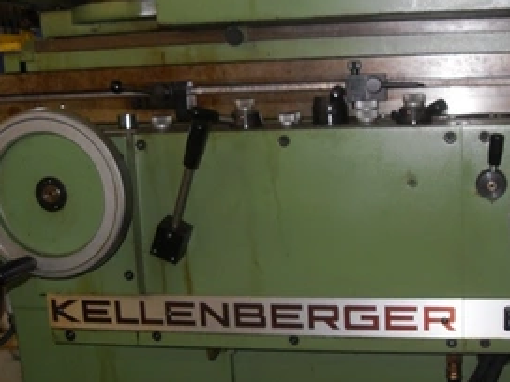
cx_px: 326
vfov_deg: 29.1
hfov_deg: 37.9
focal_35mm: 50
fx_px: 737
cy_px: 180
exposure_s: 1/45
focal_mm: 6.3
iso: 100
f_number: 2.8
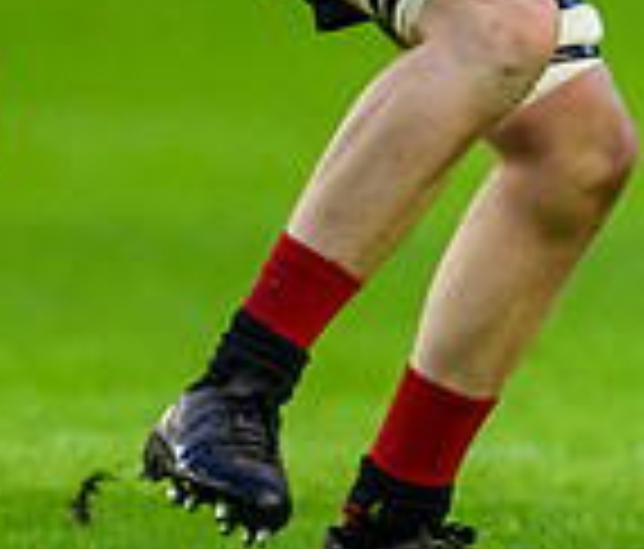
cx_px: 1065
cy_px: 130
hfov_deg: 0.6
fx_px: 64776
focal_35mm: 3311
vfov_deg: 0.5
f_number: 4
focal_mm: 560
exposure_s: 1/1000
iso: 8000
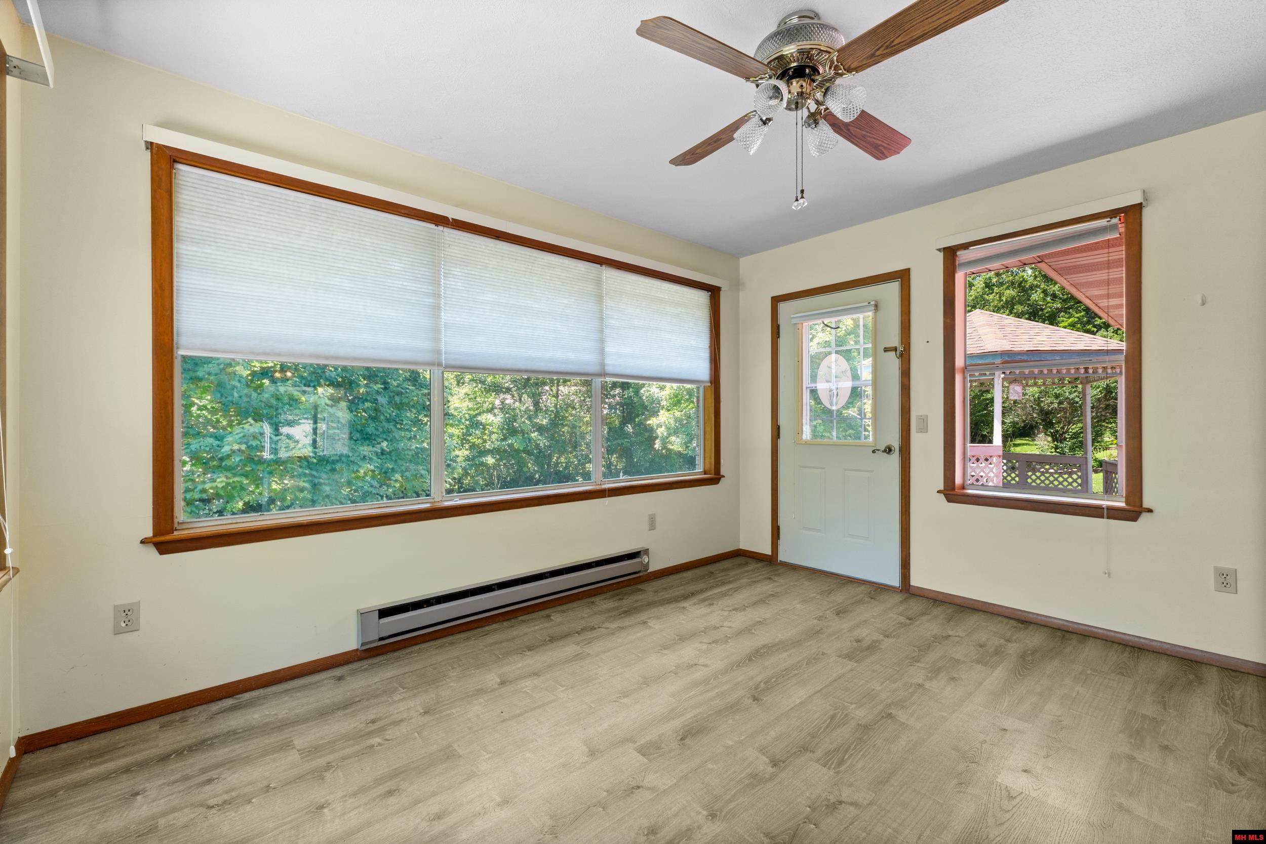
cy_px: 422
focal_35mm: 15
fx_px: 527
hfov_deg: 100.4
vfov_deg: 77.3
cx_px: 633
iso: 200
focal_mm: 10
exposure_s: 1/4
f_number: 9
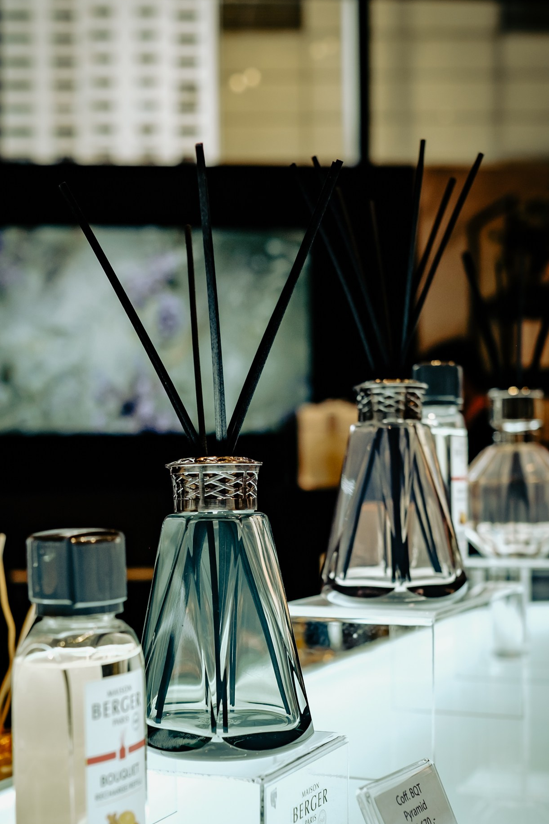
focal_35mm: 49
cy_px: 545
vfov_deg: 39.9
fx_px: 1121
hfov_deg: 27.5
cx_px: 233
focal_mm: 23
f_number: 2.8
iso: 200
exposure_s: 1/500
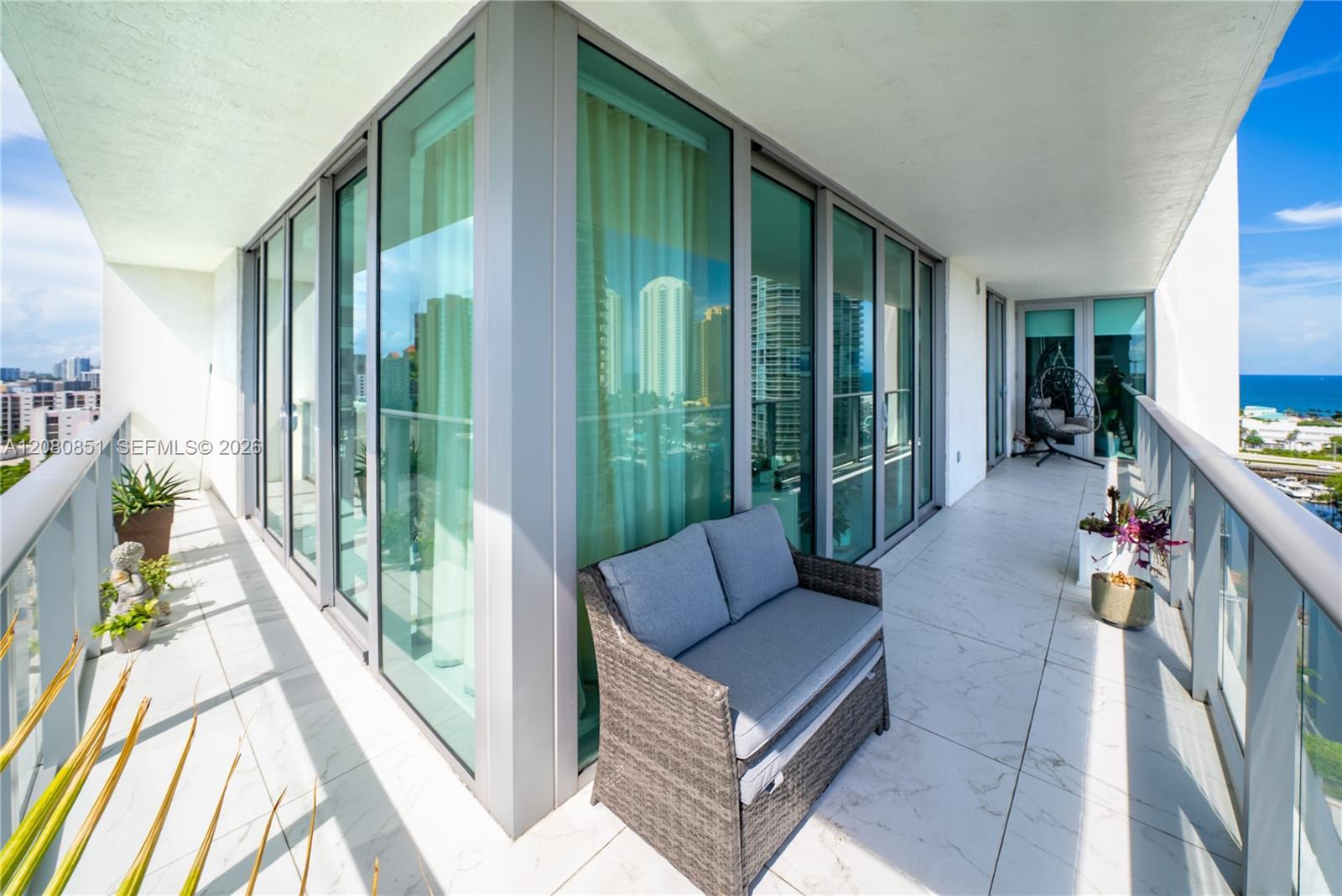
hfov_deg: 112.6
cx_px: 671
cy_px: 448
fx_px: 447
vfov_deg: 90.1
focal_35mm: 12
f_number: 8
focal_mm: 12
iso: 400
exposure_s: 1/500
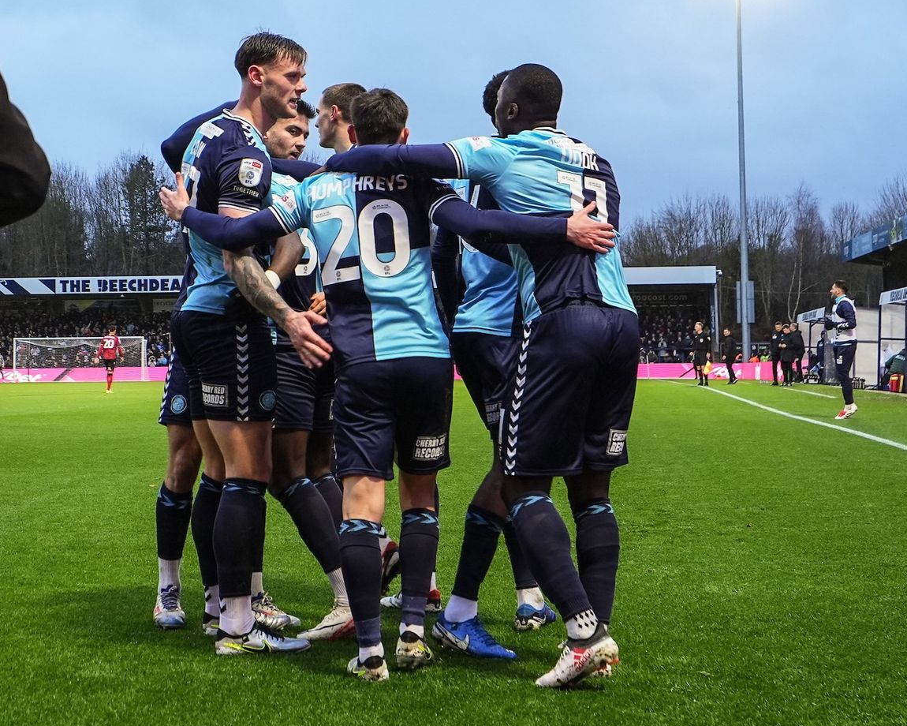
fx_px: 1074
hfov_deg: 45.7
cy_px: 364
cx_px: 401
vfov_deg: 37.3
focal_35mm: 40
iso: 1250
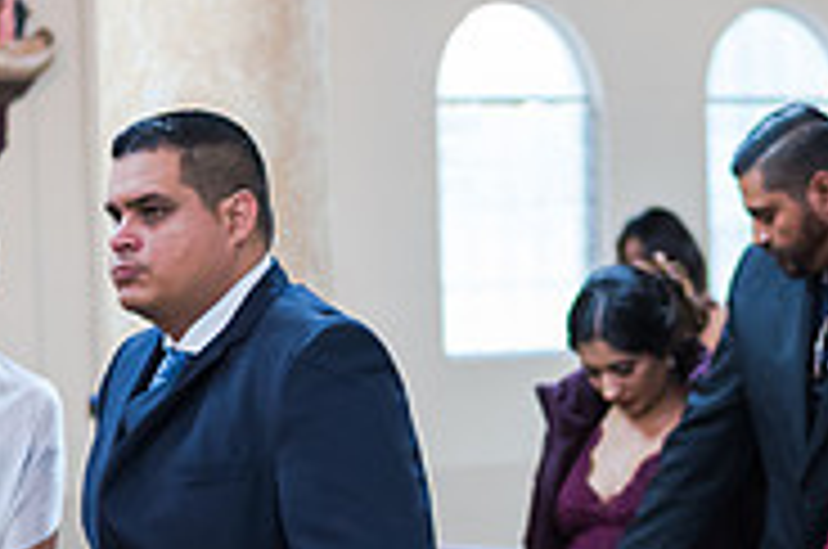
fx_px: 3628
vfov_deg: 8.6
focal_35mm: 158
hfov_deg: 13.0
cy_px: 452
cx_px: 562
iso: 1600
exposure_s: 1/200
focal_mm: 50
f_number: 1.8
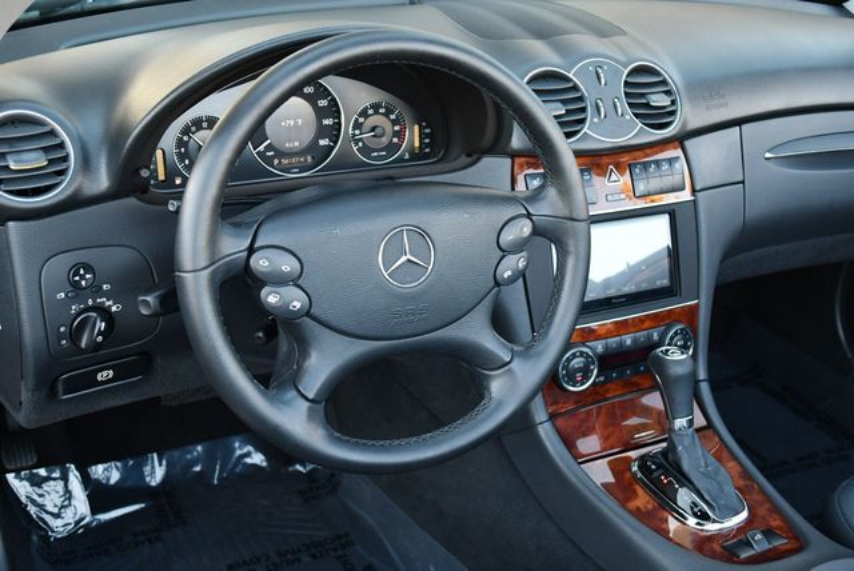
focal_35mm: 44
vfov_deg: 30.6
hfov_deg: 44.5
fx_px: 1045
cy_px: 286
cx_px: 427
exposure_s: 1/250
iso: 800
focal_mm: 22
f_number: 4
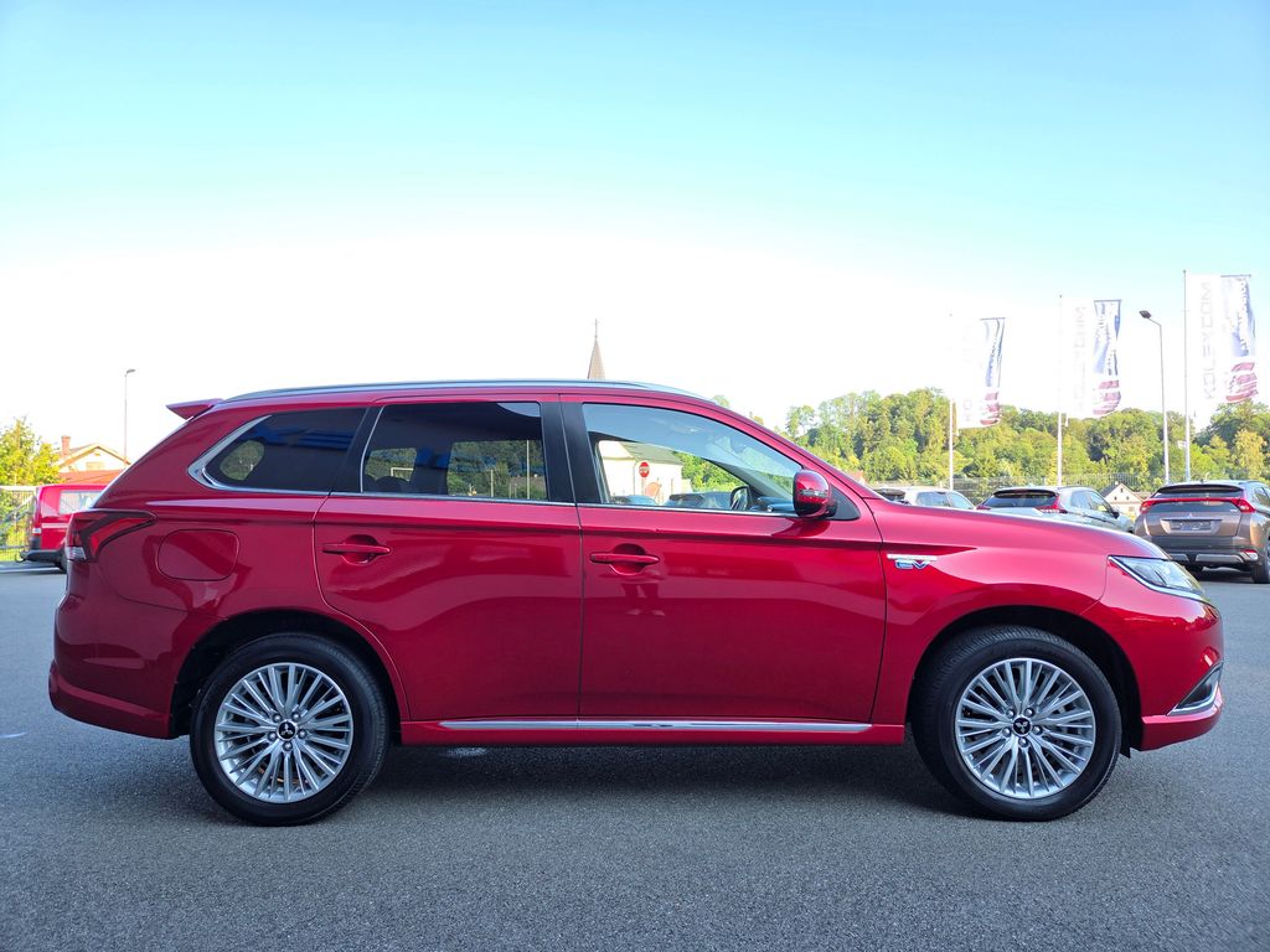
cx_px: 635
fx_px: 844
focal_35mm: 23
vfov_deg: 58.9
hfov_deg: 73.9
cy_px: 476
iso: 80
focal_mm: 5.4
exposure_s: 1/657
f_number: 1.8
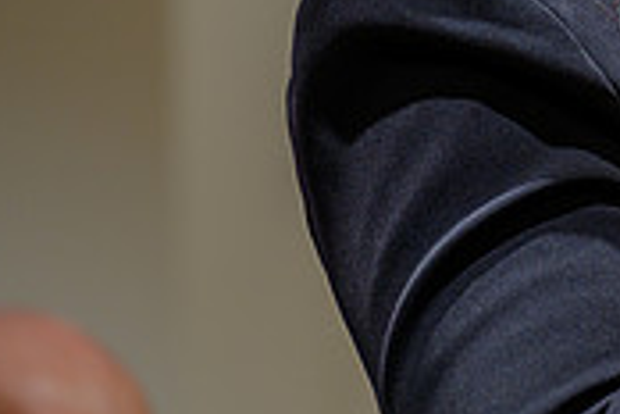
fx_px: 8817
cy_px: -87
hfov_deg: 4.0
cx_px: 983
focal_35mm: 512
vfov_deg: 2.7
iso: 160
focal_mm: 150
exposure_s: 1/100
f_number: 2.8
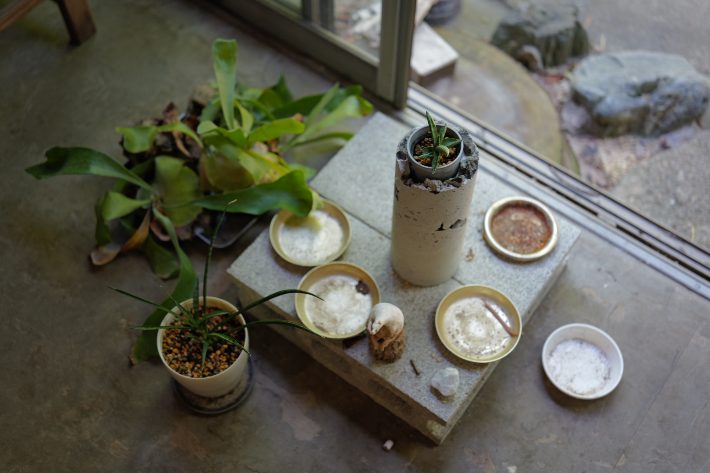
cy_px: 236
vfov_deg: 31.2
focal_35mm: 43
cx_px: 355
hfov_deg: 45.4
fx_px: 848
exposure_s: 1/80
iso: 200
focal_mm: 43
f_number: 2.2
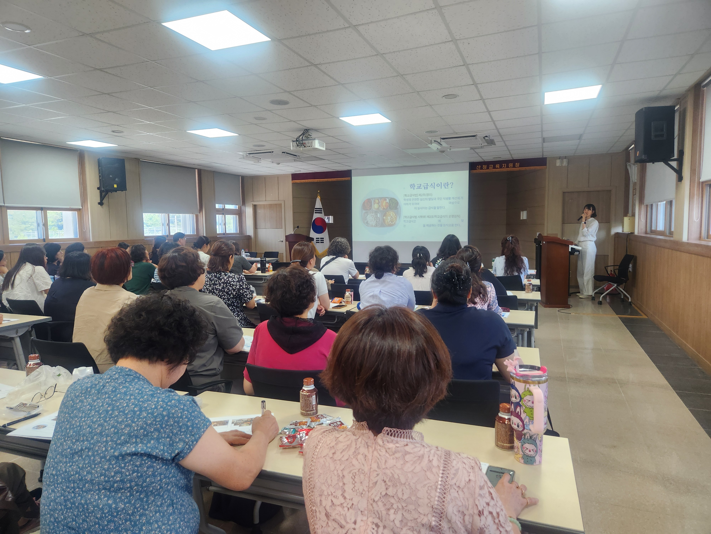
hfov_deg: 73.9
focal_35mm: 23
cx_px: 356
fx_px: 472
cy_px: 267
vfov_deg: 58.9
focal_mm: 5.4
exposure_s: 1/120
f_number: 1.8
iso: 200
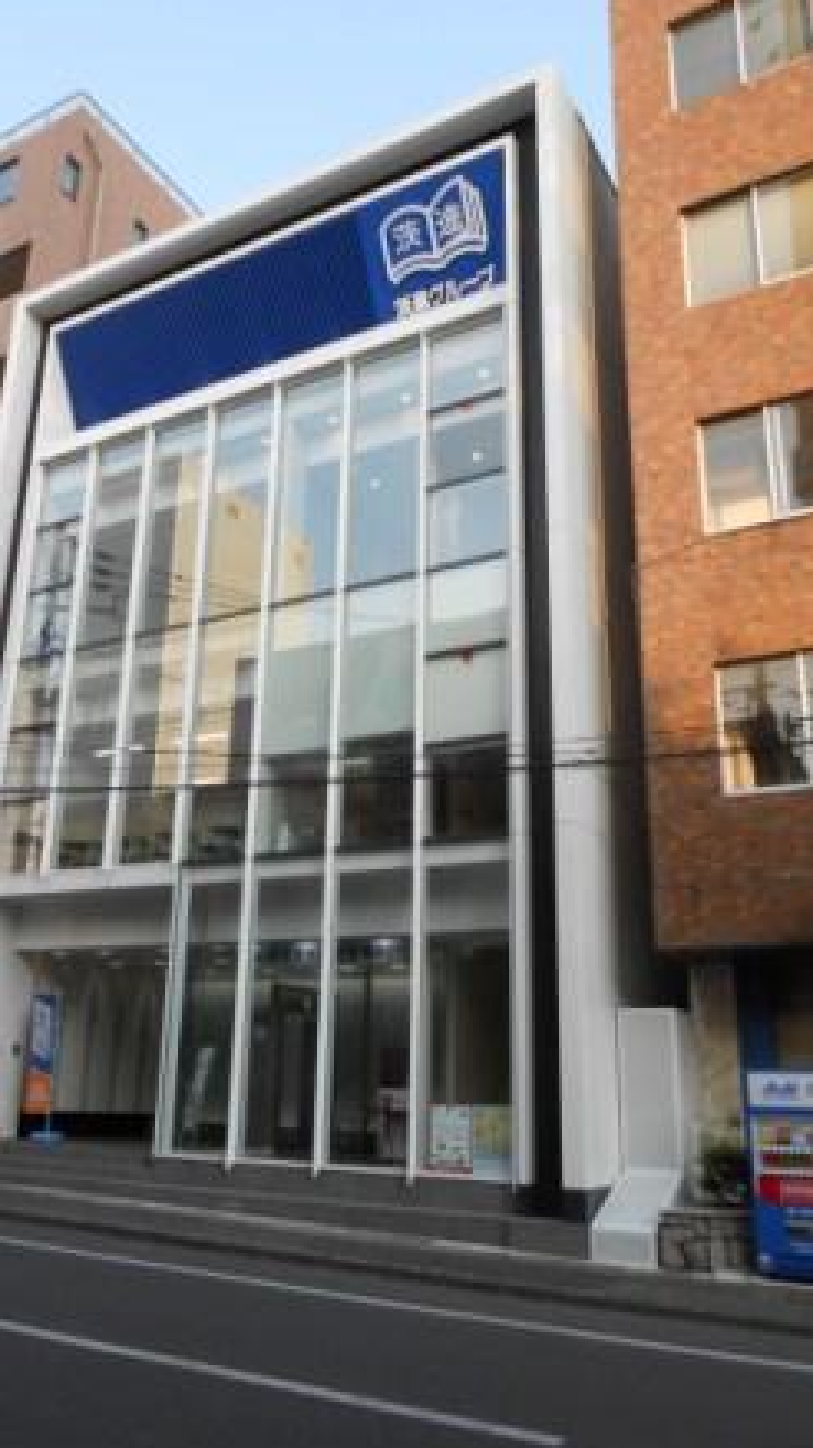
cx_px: 340
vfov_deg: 66.1
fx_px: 1113
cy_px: 731
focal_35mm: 29
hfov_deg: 40.0
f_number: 3.5
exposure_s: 1/160
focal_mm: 4.6
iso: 80
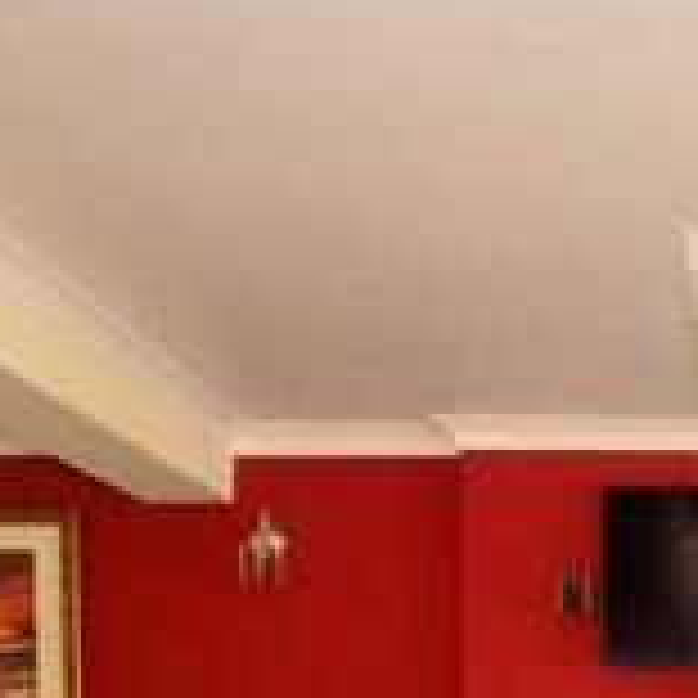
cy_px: 786
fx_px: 1232
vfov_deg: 28.5
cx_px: 743
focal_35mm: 54
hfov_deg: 29.0
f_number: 5.6
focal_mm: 10
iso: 400
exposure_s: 1/2.5
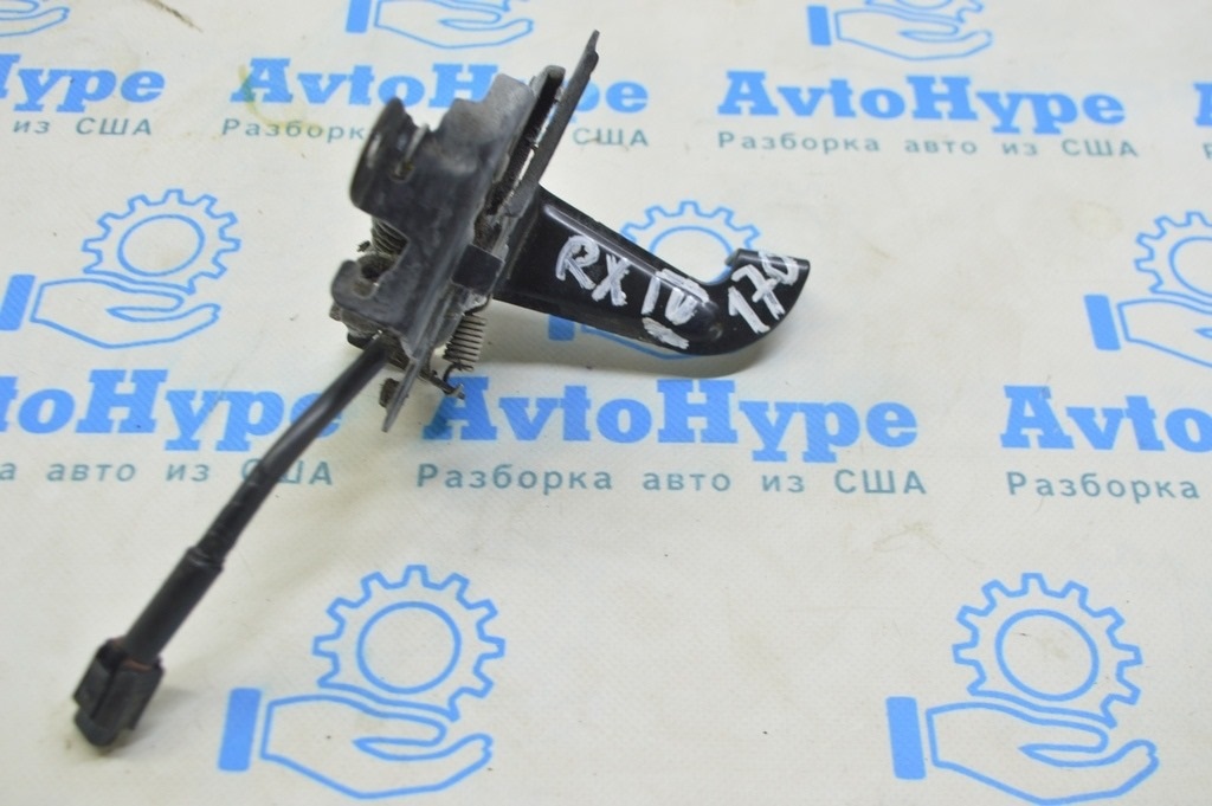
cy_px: 403
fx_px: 1514
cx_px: 606
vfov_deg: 29.8
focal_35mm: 45
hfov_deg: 43.6
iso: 400
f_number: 5.6
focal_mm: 30
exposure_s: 1/20
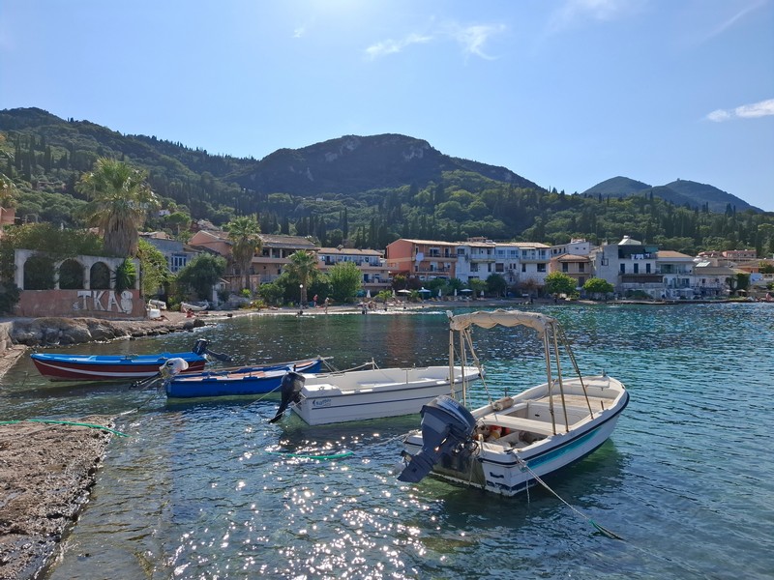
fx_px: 514
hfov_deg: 73.9
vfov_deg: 58.9
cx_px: 387
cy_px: 290
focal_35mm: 23
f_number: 1.8
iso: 50
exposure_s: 1/4405
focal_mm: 5.54
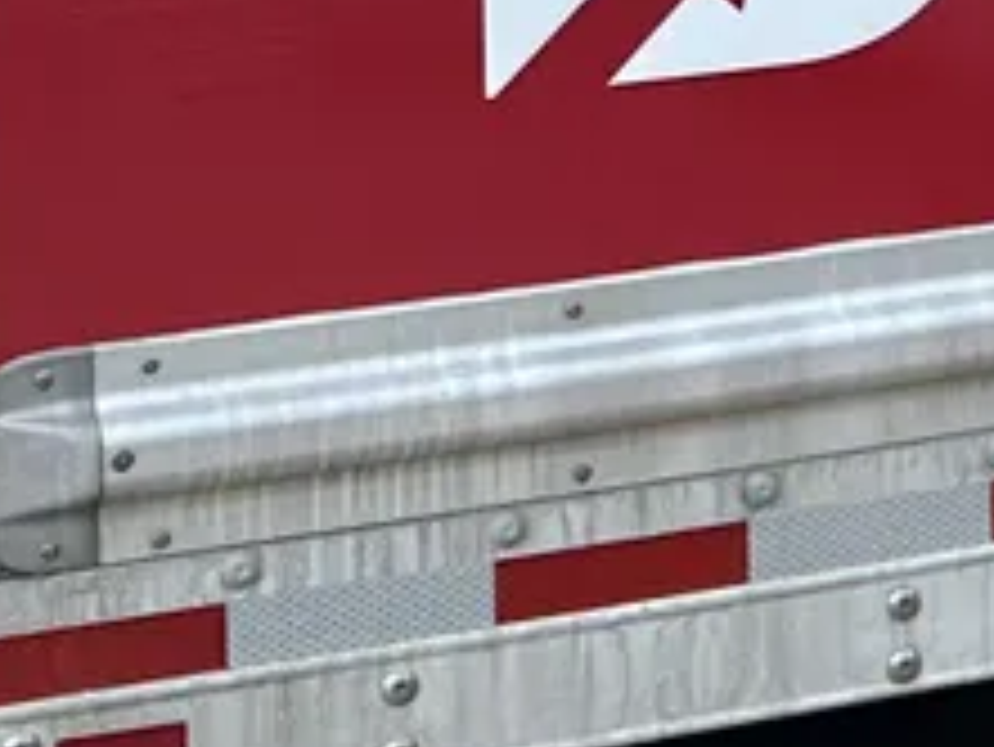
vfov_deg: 8.0
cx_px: 2060
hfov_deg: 10.4
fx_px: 4999
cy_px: -878
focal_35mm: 174
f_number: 1.78
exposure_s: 1/1289
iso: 80
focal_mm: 6.86
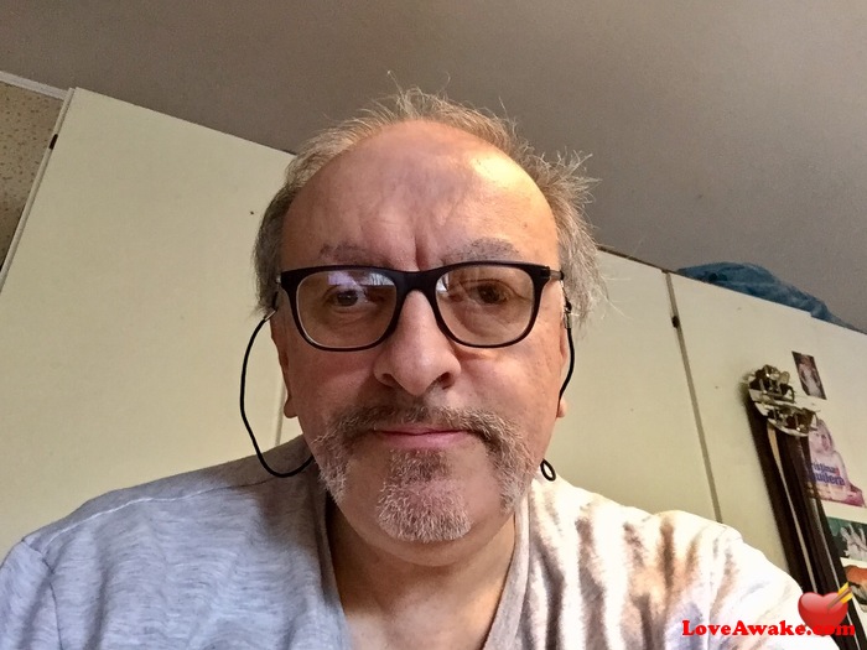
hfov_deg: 58.4
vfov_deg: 45.4
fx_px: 776
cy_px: 325
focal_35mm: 31
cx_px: 434
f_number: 2.2
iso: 320
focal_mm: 2.65
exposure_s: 1/17
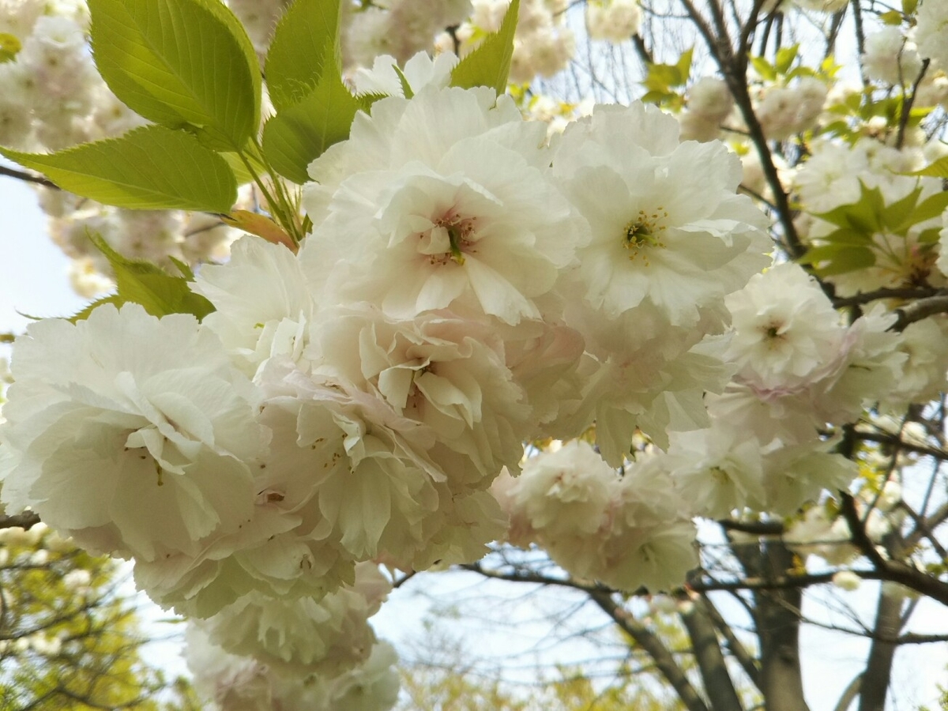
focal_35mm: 30
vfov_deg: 46.8
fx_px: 822
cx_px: 474
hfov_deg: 60.0
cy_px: 356
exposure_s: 1/485
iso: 25
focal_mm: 4
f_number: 2.2
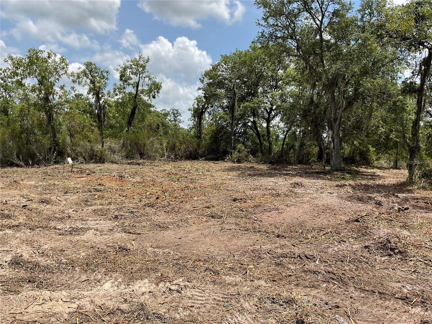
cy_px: 162
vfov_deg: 48.2
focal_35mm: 29
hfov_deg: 61.7
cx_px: 216
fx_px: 362
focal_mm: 3
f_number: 1.8
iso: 16
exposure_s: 1/1912
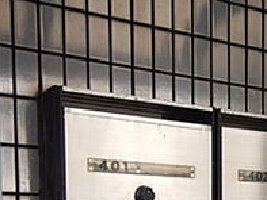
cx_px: 317
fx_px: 602
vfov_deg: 17.4
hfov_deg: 23.0
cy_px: 282
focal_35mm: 78
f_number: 2.8
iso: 125
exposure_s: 1/200
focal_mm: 4.3
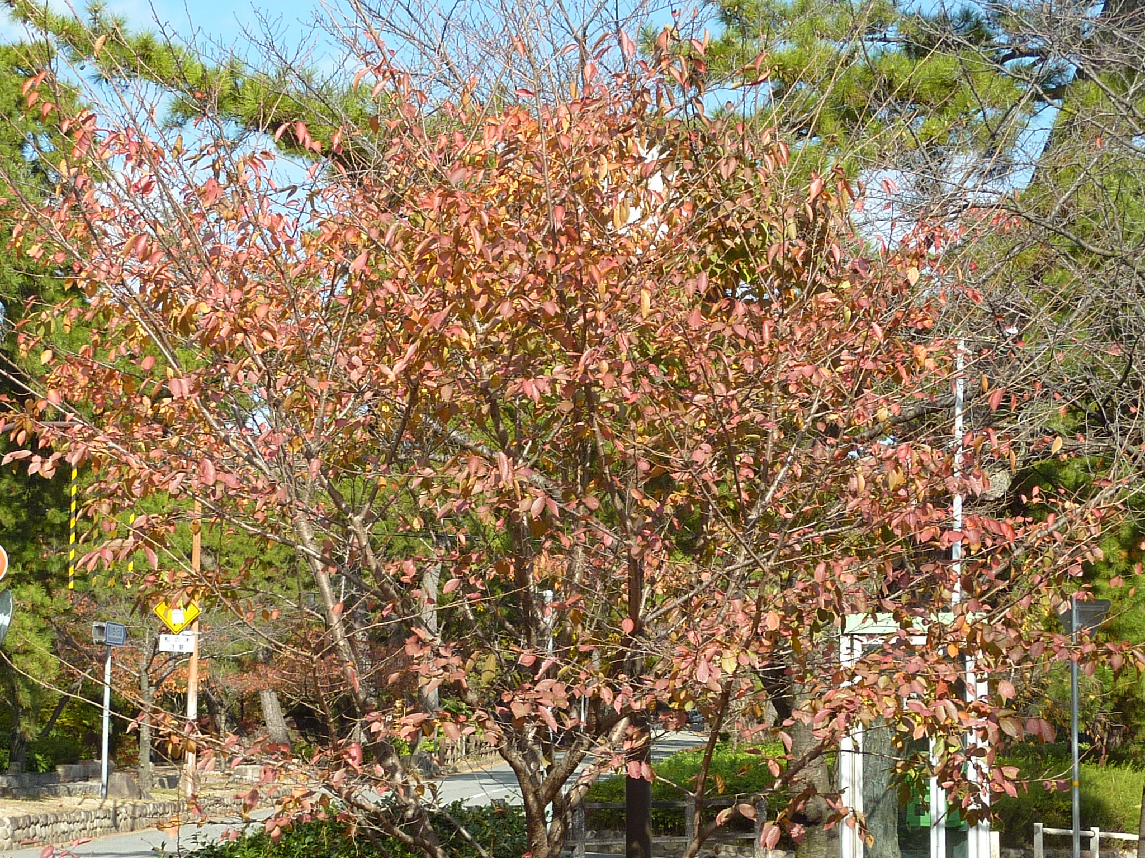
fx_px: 2514
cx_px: 572
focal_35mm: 76
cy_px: 429
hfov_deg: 25.7
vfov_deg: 19.4
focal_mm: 6.9
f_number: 4
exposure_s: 1/500
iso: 100
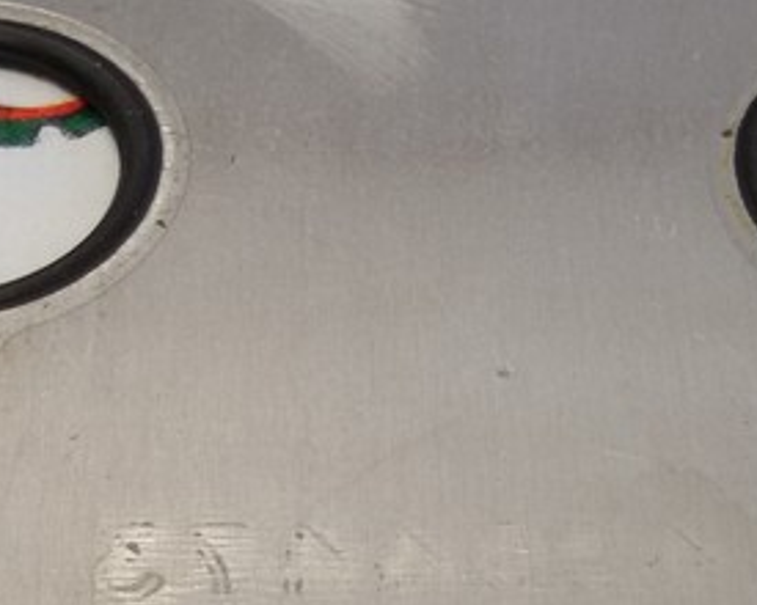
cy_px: 412
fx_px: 2464
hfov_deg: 17.5
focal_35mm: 110
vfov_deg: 14.0
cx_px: 407
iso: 64
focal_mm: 2.93
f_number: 2.4
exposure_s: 1/100
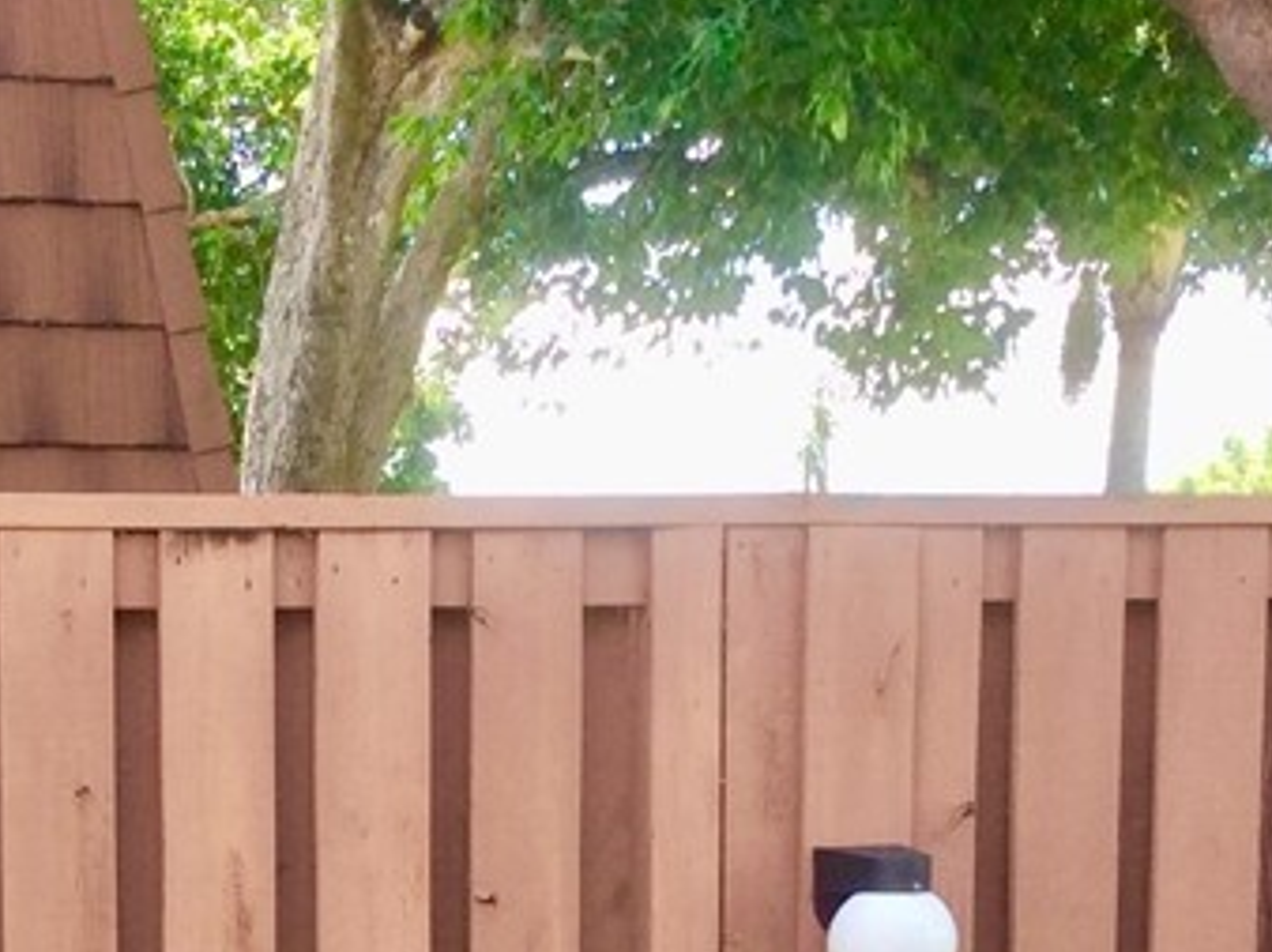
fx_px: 3562
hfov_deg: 19.5
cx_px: -75
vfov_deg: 14.5
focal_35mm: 97
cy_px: 1257
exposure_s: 1/148
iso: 32
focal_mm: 3.3
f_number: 2.4
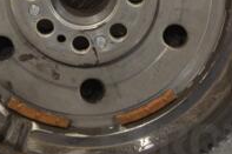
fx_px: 1178
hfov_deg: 11.2
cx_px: 79
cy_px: -14
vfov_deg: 7.4
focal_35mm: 183
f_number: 5.3
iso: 400
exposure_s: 1/80
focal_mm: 40
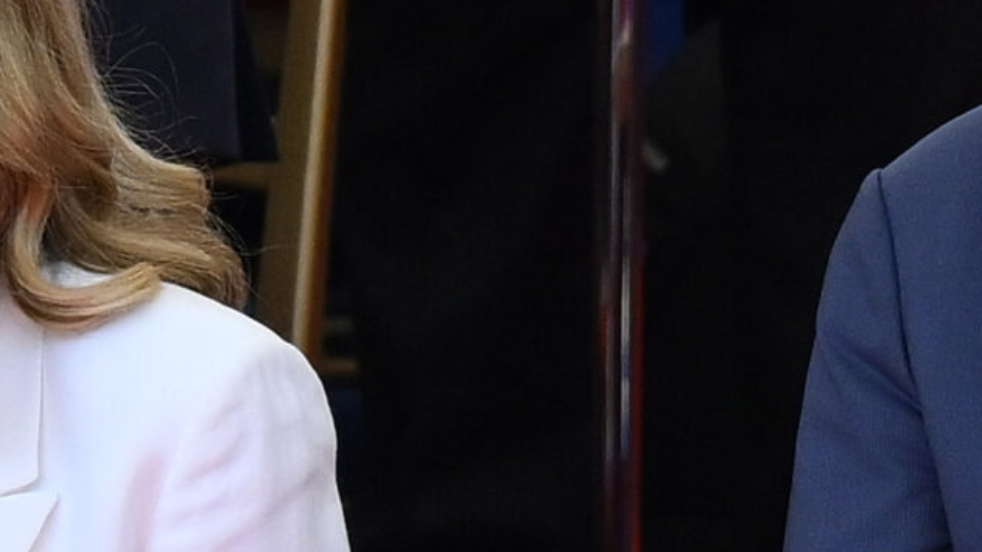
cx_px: -674
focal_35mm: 1275
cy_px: 407
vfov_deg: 1.0
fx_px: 33201
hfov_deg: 1.7
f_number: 5.6
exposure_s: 1/800
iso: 640
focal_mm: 200
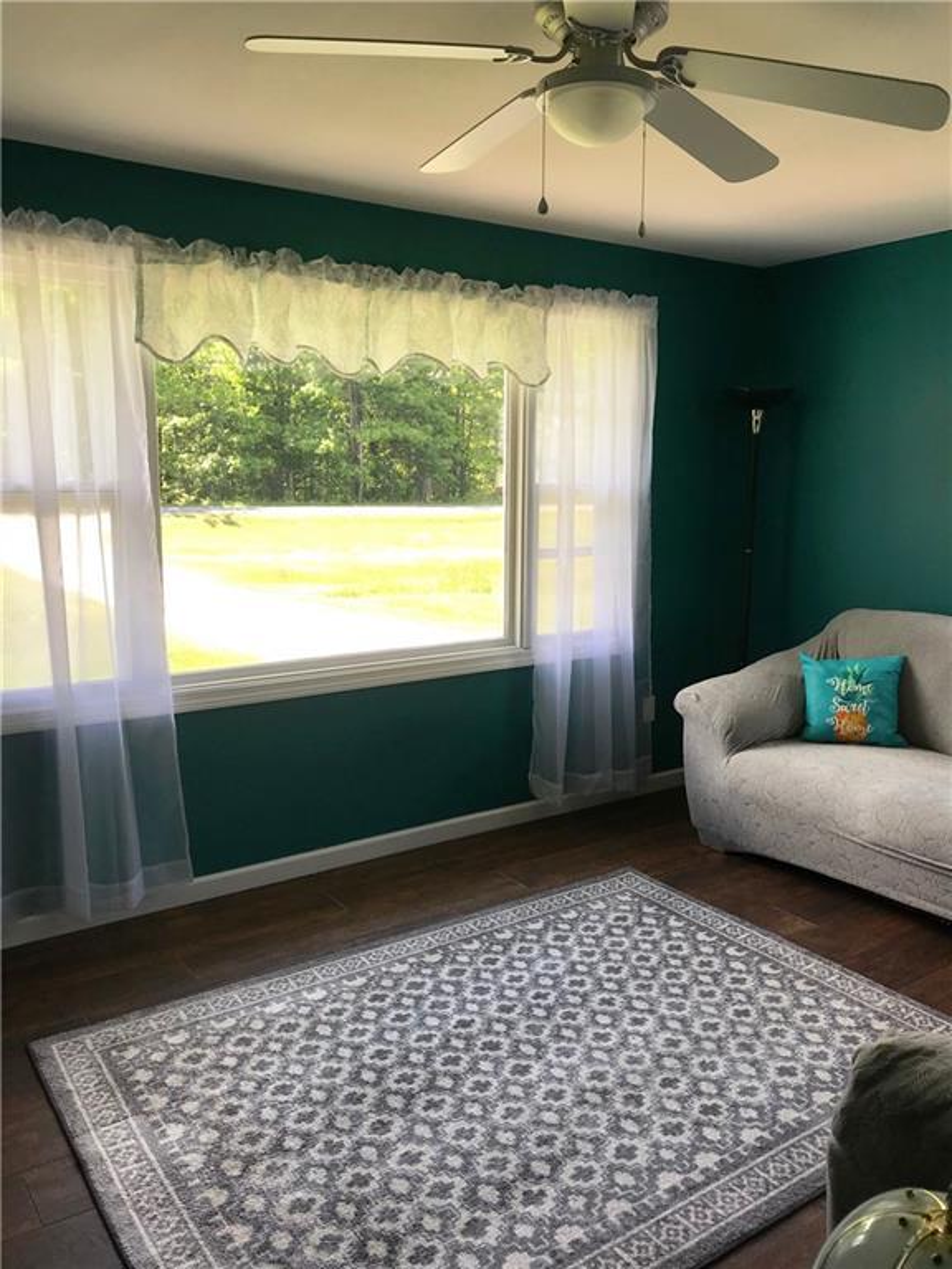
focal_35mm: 28
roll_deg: -1.1
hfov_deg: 49.7
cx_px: 476
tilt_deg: -7.6
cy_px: 634
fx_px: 1027
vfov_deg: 63.4
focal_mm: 3.99
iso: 20
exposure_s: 1/195
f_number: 1.8
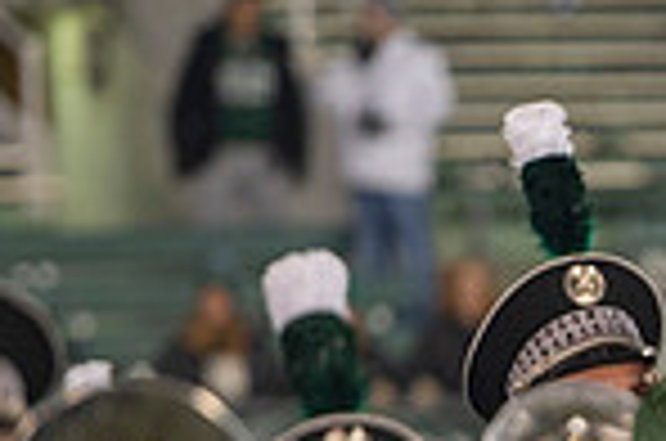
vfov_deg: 1.7
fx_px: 14510
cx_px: 972
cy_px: 576
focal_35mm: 786
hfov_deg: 2.6
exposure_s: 1/500
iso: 1000
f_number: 2.8
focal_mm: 200
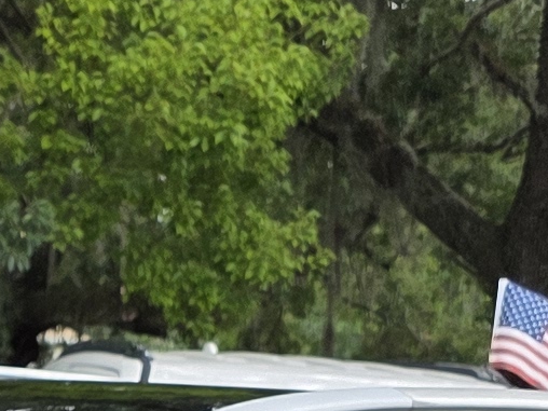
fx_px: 2865
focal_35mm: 181
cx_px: -380
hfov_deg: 10.4
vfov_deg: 7.0
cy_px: 1374
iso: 40
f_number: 1.7
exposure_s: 1/359
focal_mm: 6.3
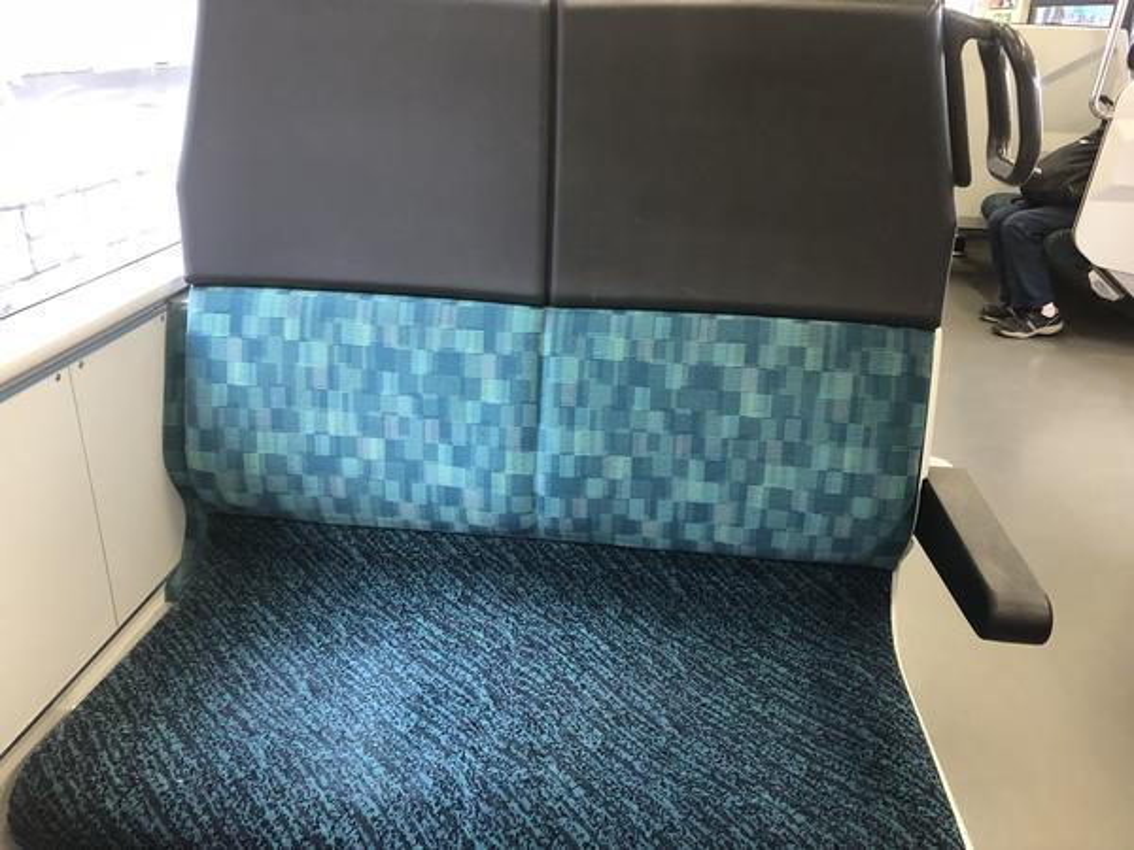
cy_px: 425
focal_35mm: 28
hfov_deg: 63.4
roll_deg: +0.8
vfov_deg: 49.7
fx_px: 917
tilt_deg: -22.6
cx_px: 567
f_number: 1.8
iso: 80
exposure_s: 1/15
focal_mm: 3.99
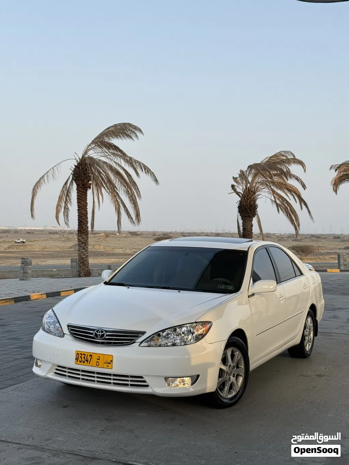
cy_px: 232
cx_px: 174
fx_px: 645
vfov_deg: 39.7
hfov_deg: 30.3
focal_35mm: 48
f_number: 1.78
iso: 64
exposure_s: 1/1100
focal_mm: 6.76
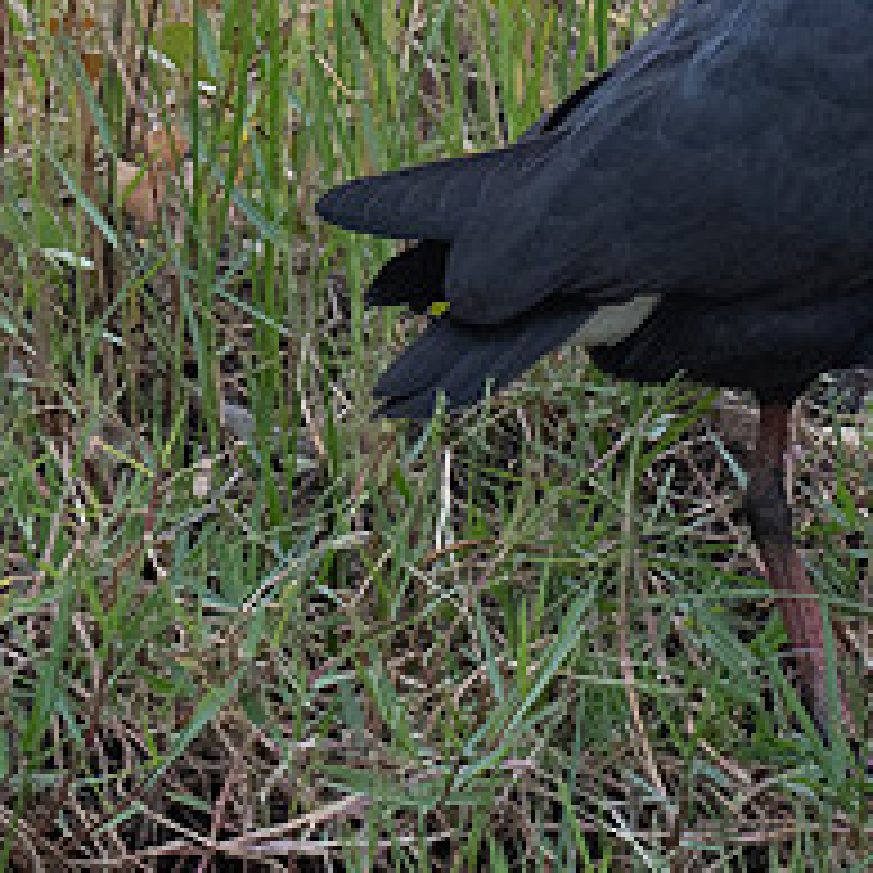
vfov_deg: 0.7
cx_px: 1400
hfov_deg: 0.7
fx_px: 73443
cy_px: -130
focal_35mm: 2574
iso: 1250
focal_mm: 500
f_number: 5.6
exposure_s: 1/1250
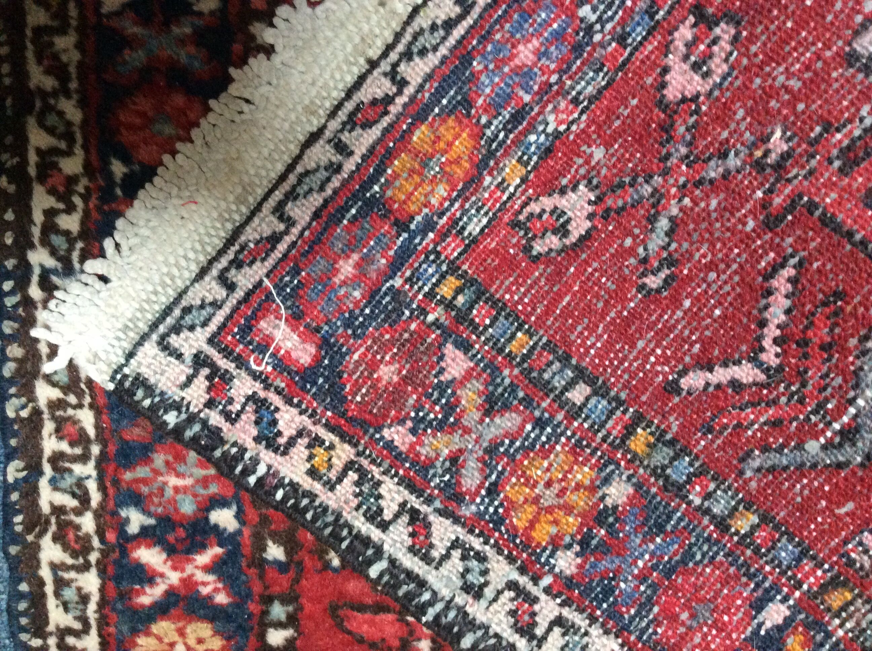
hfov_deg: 56.9
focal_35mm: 32
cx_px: 436
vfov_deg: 44.1
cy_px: 326
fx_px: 805
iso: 250
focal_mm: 3.3
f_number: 2.4
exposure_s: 1/20
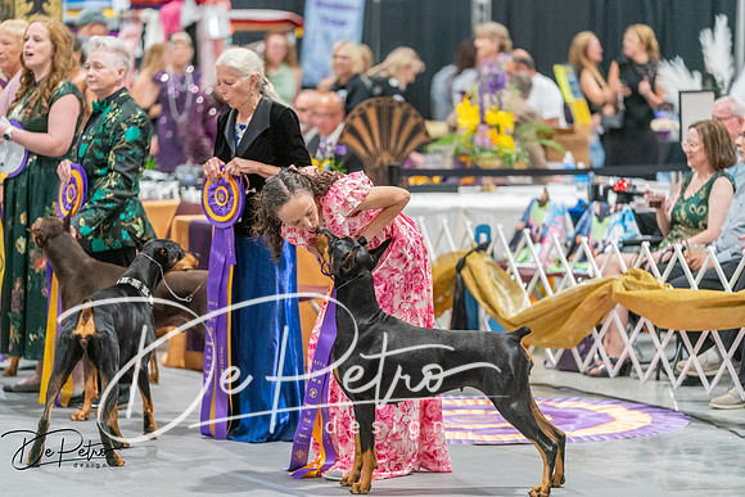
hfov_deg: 13.0
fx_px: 3270
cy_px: 248
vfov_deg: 8.7
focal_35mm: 158
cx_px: 372
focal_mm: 158
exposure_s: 1/250
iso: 6400
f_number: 2.8
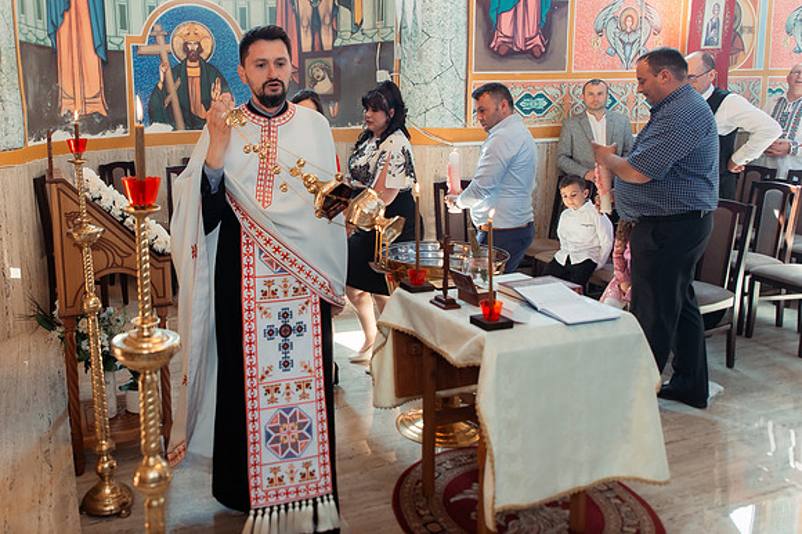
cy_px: 187
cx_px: 282
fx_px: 694
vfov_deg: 41.7
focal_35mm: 31
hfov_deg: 59.0
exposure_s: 1/250
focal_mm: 24
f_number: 3.5
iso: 1600
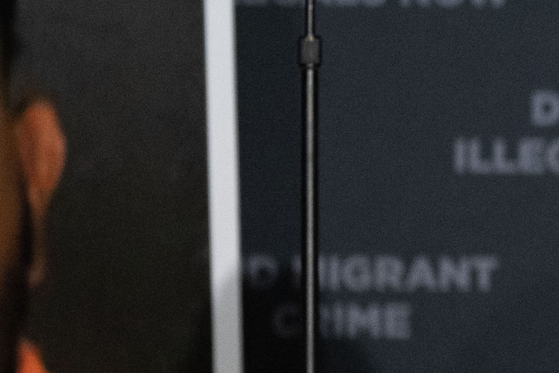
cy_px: 338
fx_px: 33848
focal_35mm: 2180
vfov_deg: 0.6
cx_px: 1332
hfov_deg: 0.9
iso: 3200
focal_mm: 400
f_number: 2.8
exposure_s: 1/2000
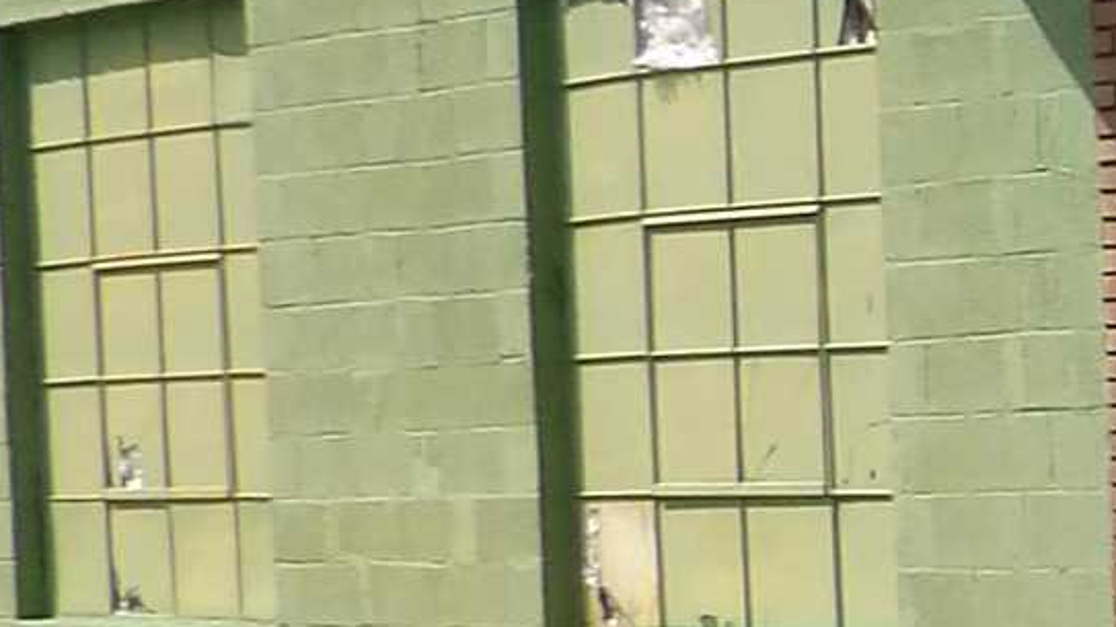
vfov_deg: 8.2
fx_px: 4378
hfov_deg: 11.0
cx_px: 3068
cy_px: 598
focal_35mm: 148
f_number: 4.6
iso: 100
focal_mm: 4.3
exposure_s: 1/629
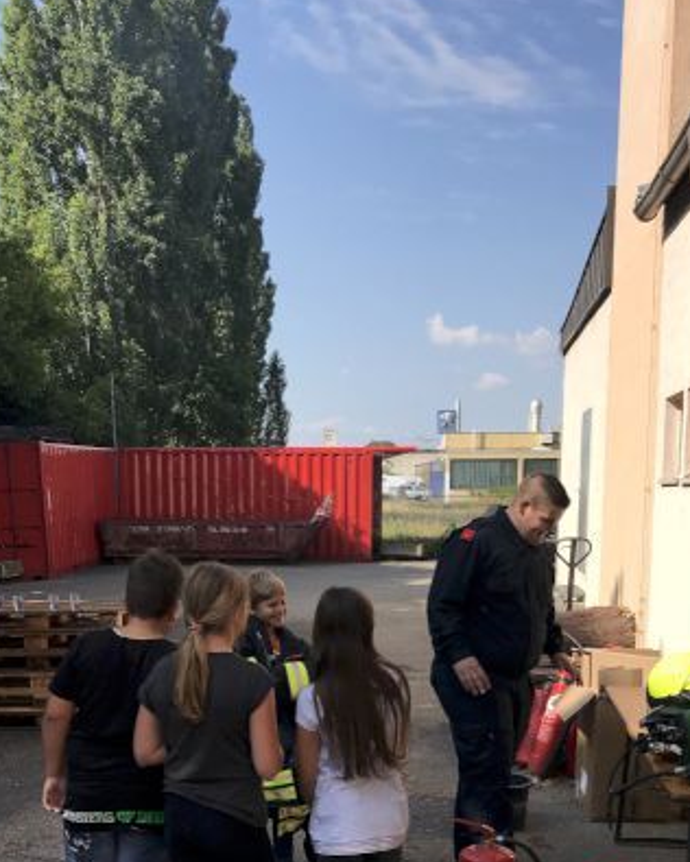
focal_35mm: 45
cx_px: 346
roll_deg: -1.9
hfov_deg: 33.4
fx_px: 1149
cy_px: 681
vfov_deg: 39.6
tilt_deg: -8.1
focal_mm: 3.99
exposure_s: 1/1916
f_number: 1.8
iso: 20
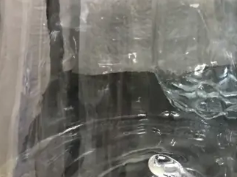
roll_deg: -2.7
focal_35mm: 92
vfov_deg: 16.0
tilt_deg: -20.6
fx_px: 630
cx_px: 324
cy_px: 79
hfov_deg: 19.4
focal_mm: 4.15
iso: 100
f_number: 2.2
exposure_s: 1/8
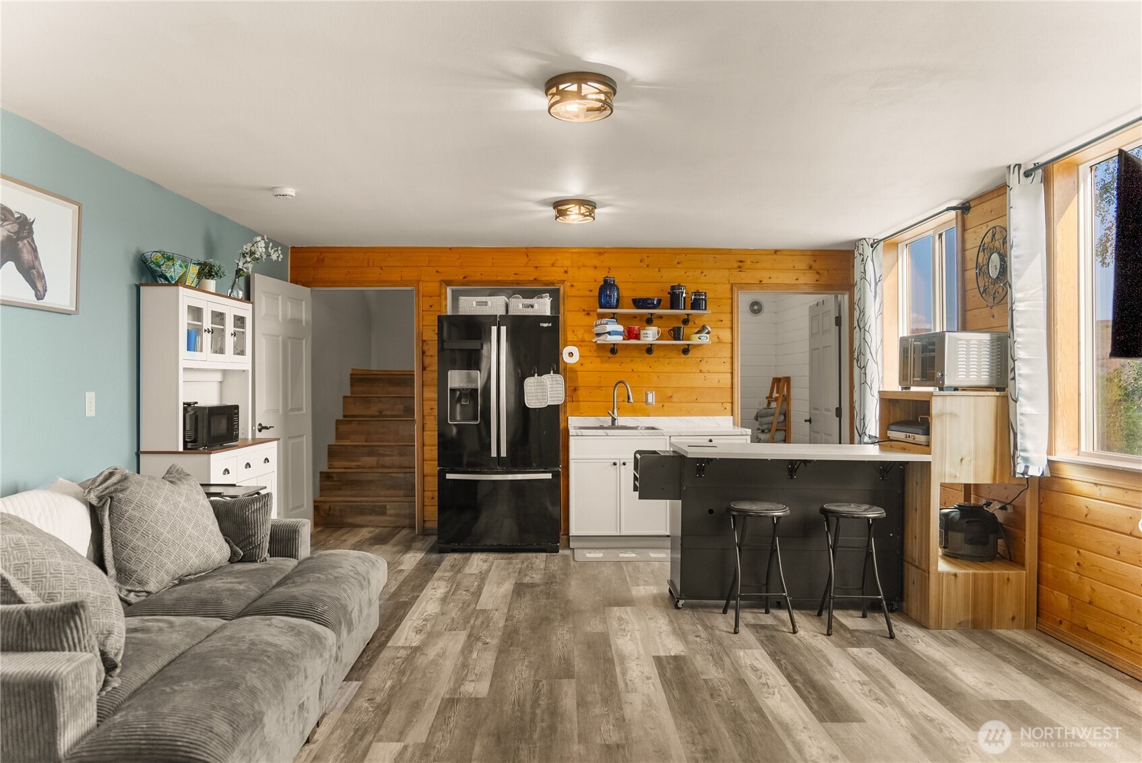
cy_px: 382
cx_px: 571
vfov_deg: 53.2
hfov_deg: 73.7
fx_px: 762
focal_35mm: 24
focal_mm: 24
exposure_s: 1/15
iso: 400
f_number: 2.8
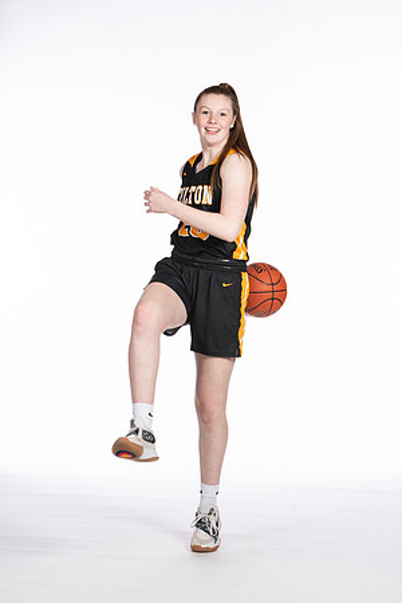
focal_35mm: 105
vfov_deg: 19.5
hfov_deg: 13.0
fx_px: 1759
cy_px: 302
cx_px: 201
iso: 100
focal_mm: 70
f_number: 5.6
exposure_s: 1/100
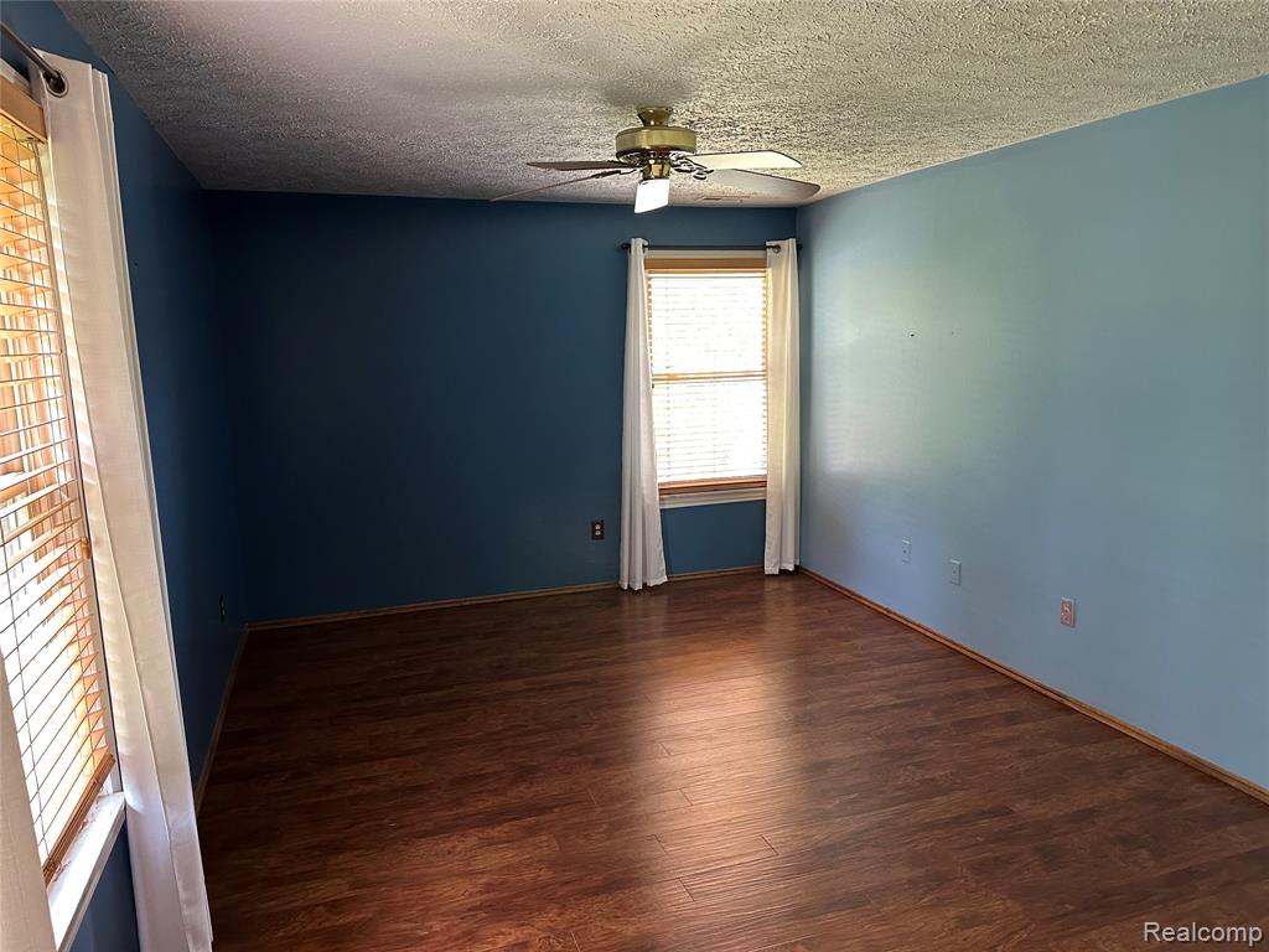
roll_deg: +0.3
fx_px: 880
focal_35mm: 24
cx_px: 634
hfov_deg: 71.6
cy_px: 476
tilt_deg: -5.5
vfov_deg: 56.8
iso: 400
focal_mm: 6.86
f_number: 1.78
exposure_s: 1/60
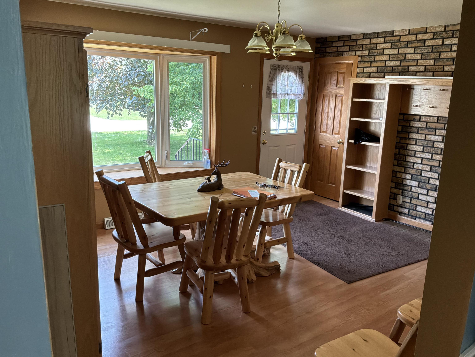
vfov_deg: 49.7
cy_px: 178
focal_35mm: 28
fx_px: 384
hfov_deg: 63.4
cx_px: 238
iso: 100
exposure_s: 1/60
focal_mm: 3
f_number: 1.8
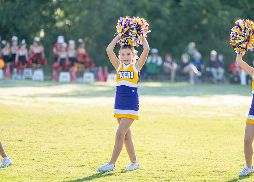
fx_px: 1426
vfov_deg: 7.3
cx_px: 130
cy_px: 88
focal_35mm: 198
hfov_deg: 10.2
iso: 400
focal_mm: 159
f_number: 2.8
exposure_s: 1/2000
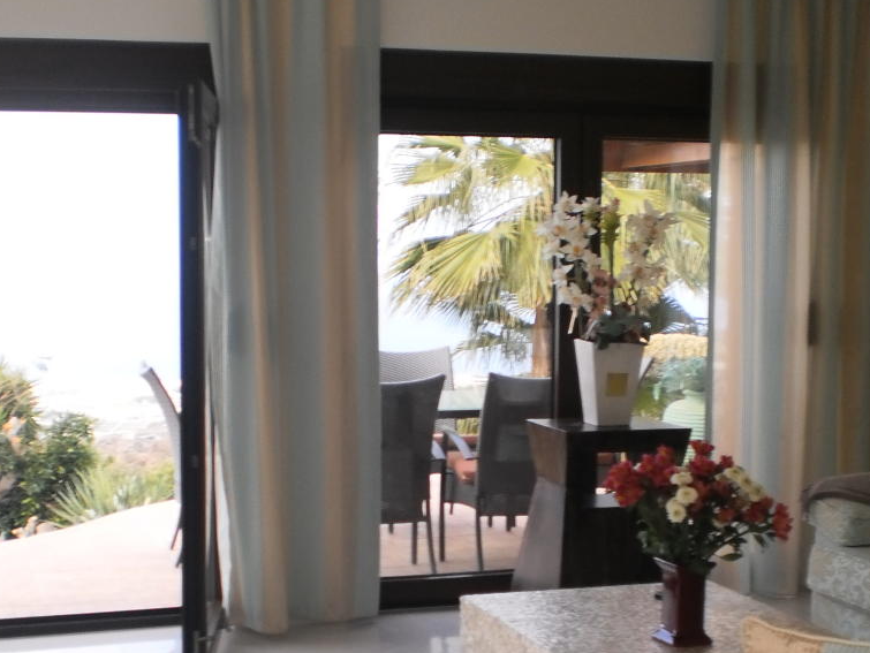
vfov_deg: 23.9
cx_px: 408
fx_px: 1534
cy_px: 454
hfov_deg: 31.7
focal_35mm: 61
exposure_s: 1/200
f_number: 3.1
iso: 100
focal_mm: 6.3
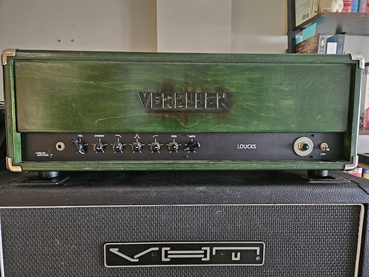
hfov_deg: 73.9
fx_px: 245
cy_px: 138
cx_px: 184
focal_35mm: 23
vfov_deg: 58.9
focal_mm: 5.4
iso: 1250
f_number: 1.8
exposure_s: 1/24
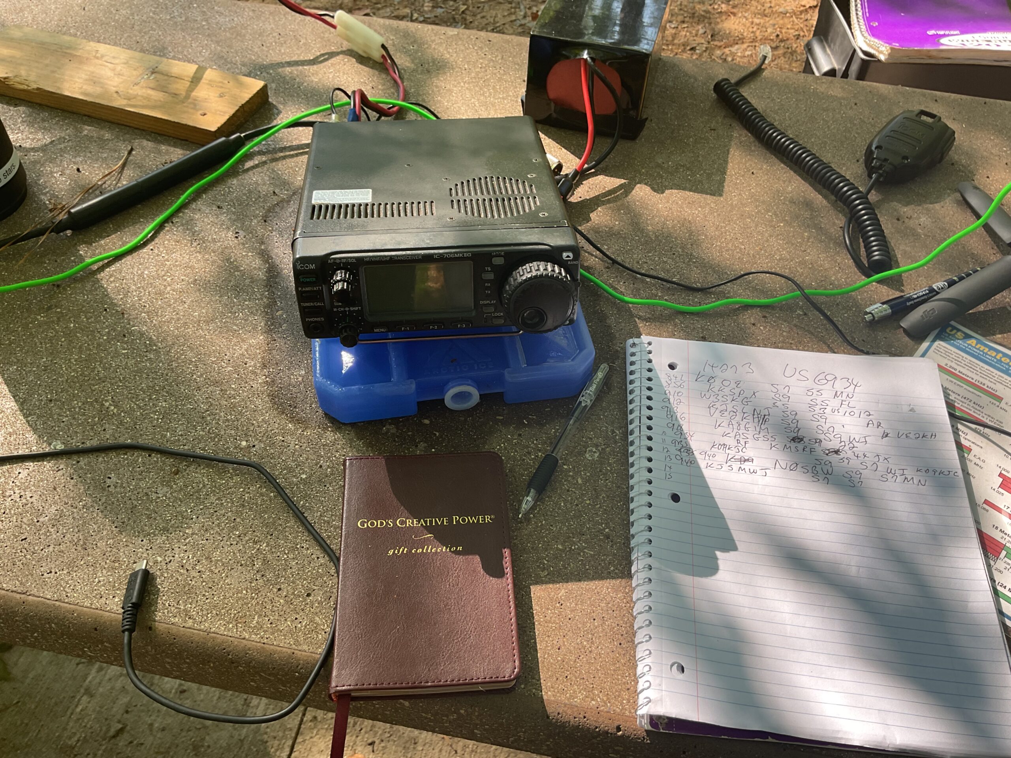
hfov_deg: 61.7
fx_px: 847
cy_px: 379
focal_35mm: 29
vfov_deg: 48.2
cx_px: 506
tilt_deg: -50.2
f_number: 1.8
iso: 16
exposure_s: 1/135
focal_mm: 3
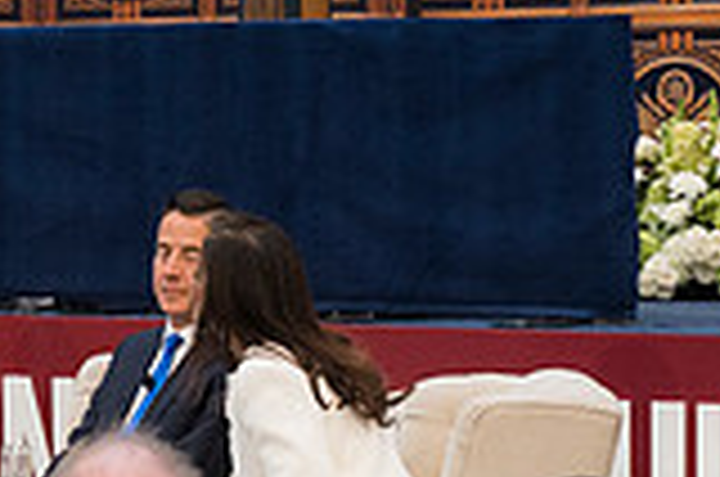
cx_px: -176
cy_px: 243
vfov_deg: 7.0
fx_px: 3912
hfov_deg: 10.3
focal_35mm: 196
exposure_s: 1/160
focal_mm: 36
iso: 720
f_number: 4
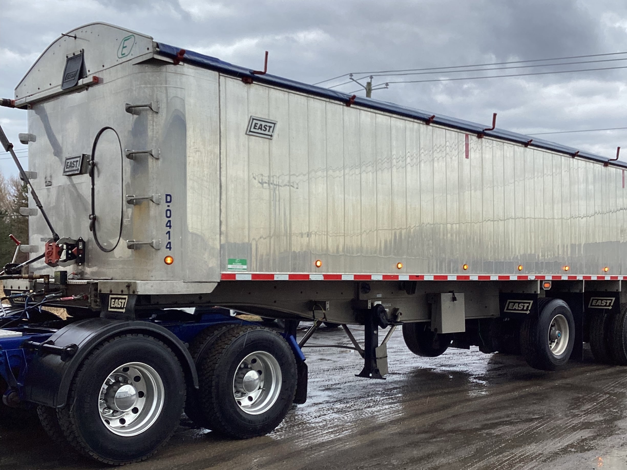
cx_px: 314
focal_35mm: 31
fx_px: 562
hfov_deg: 58.4
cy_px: 235
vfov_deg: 45.4
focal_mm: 3.3
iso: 25
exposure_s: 1/262
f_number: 2.4
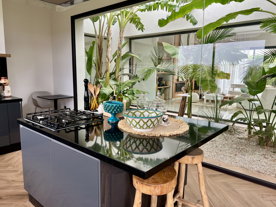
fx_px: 207
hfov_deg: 67.3
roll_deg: -0.8
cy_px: 104
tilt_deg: -8.8
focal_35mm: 26
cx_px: 138
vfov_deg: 53.1
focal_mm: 5.7
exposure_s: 1/166
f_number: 1.5
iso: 40
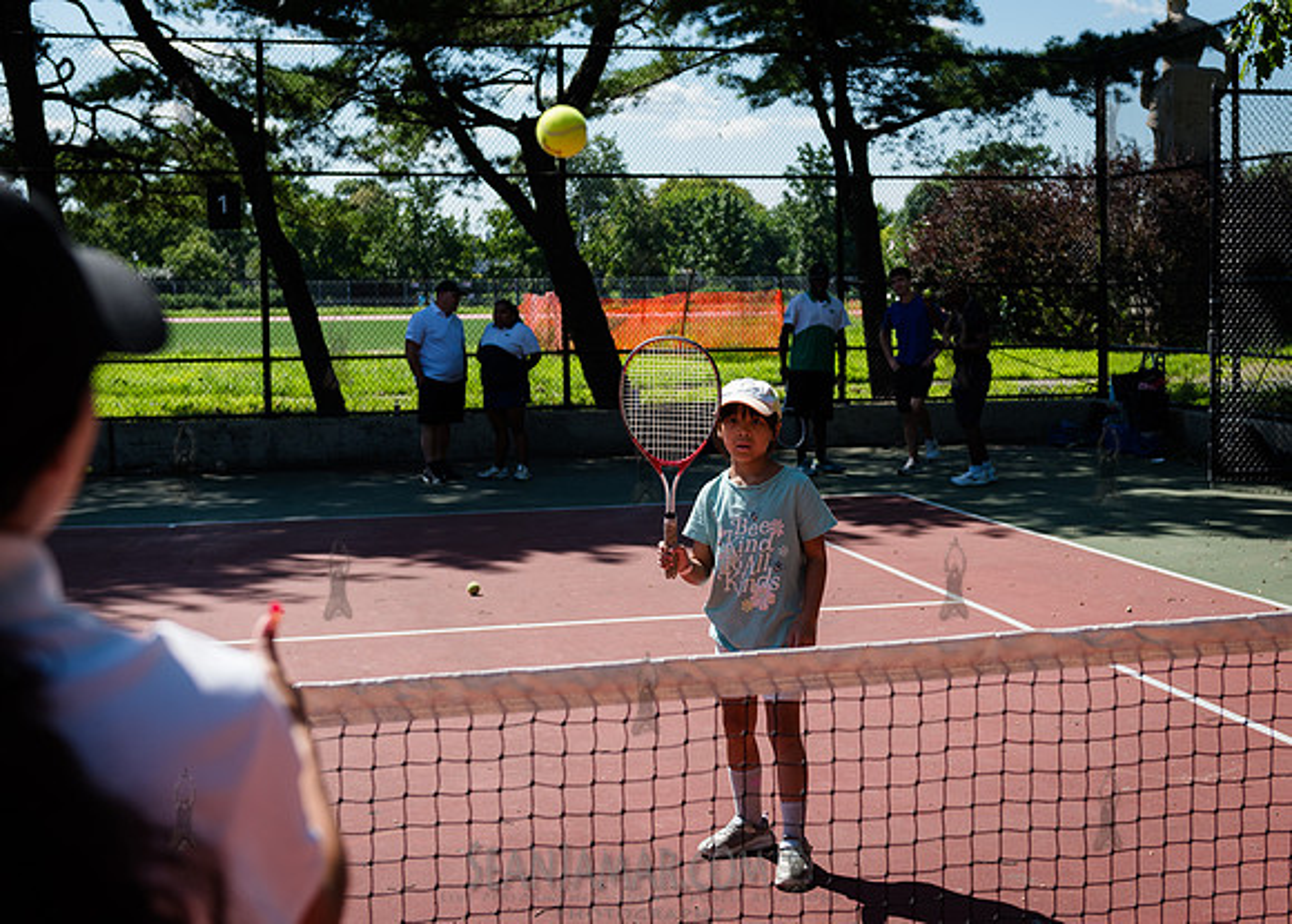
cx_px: 789
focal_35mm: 53
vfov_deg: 26.9
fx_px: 1929
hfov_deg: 36.9
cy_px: 397
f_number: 3.5
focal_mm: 44
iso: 200
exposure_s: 1/1250
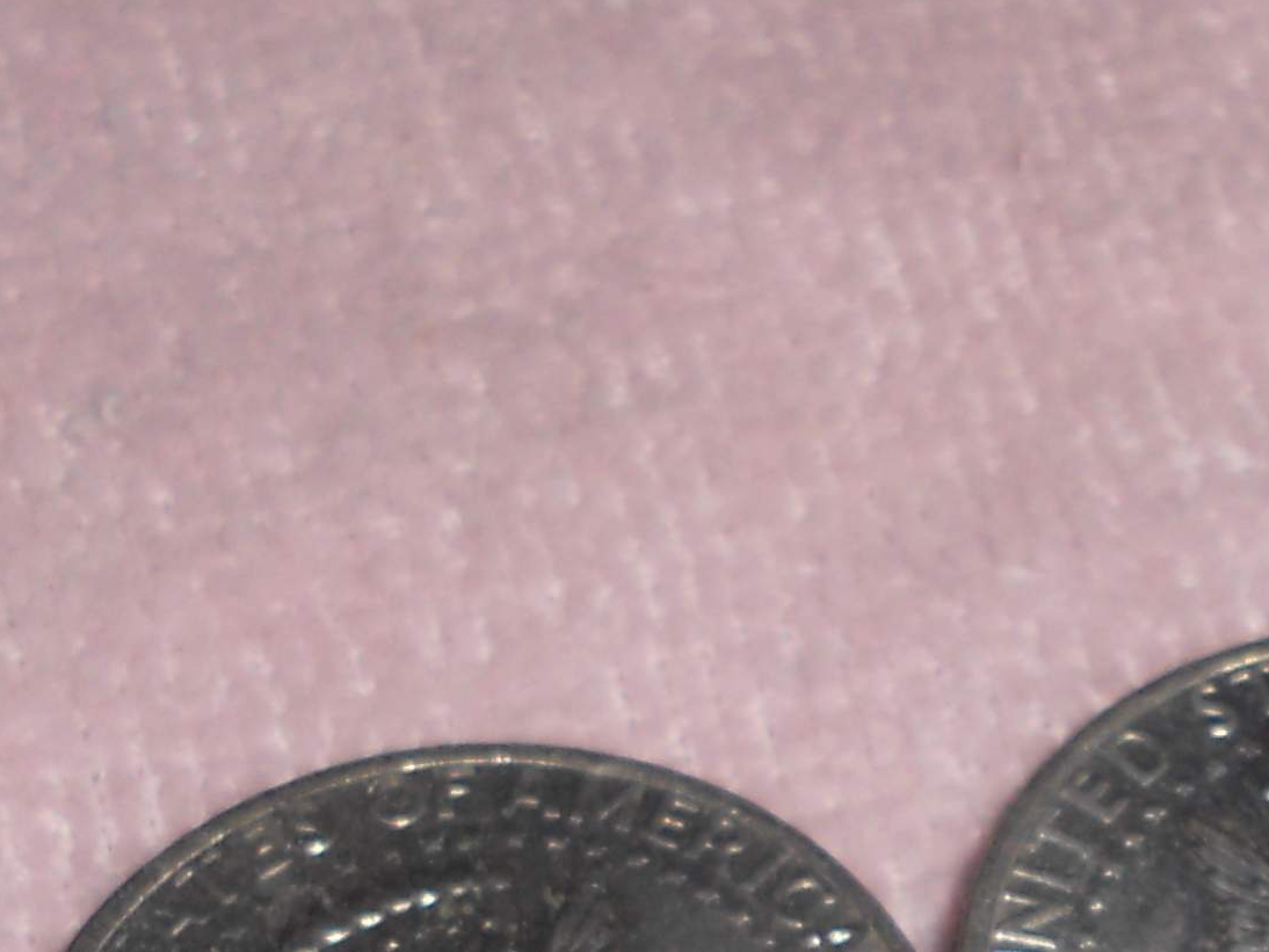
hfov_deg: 16.7
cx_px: 1054
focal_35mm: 117
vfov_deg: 12.4
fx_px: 4290
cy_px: 1066
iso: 80
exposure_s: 1/25
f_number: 8.8
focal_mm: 5.8
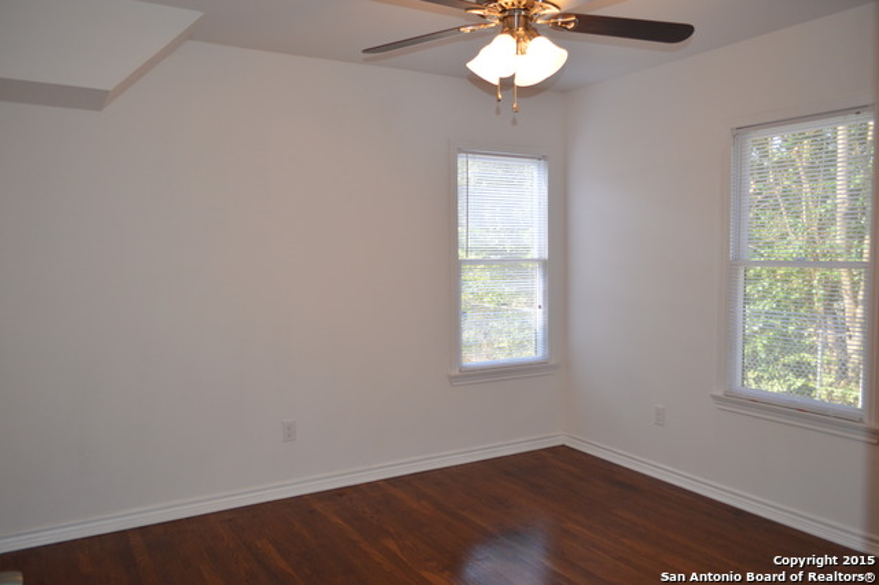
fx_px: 659
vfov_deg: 47.9
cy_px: 292
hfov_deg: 67.4
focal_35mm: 27
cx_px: 440
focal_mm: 18
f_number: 4
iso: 400
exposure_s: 1/60
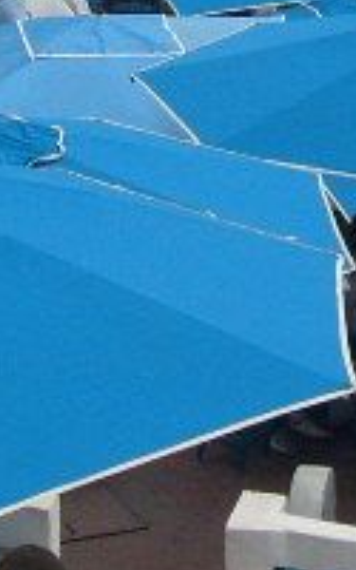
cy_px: -11
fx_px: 2949
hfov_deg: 6.9
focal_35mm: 190
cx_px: 290
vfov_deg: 10.9
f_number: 7.1
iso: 80
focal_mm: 5.8
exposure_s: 1/180
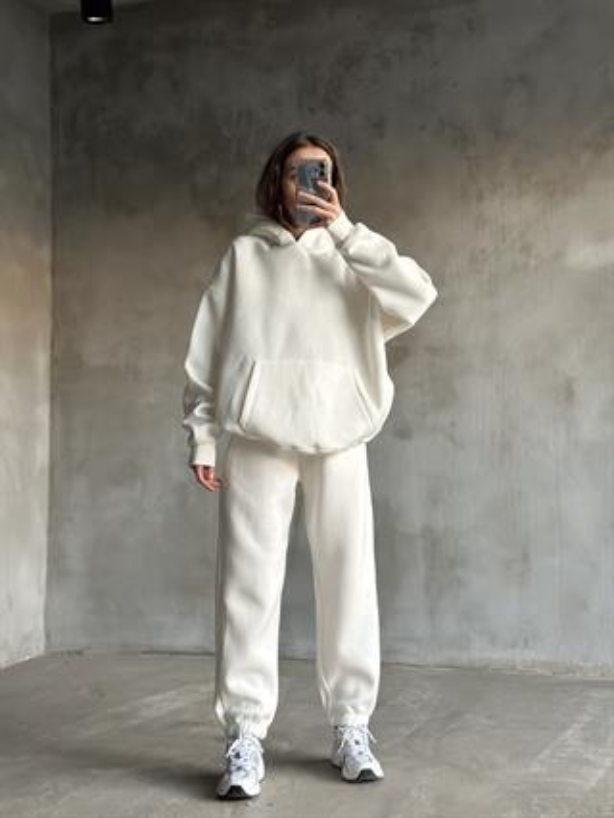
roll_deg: +0.3
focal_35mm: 48
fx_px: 1134
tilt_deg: -26.6
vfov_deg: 39.6
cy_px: 409
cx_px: 307
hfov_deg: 30.3
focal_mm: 6.86
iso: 250
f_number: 1.78
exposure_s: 1/60
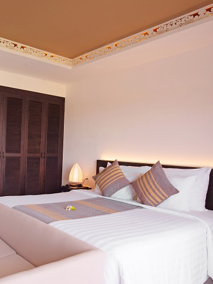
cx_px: 31
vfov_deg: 63.3
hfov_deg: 46.0
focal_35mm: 28
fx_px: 230
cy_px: 156
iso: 100
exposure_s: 1/5
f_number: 11
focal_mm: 17
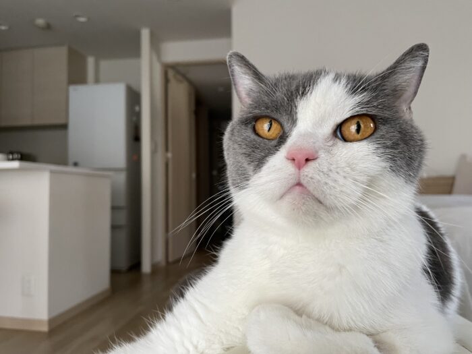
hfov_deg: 67.3
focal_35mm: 26
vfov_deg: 53.1
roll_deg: +1.0
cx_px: 236
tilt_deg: +2.0
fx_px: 355
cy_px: 177
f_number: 1.6
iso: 200
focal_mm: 4.2
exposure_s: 1/60
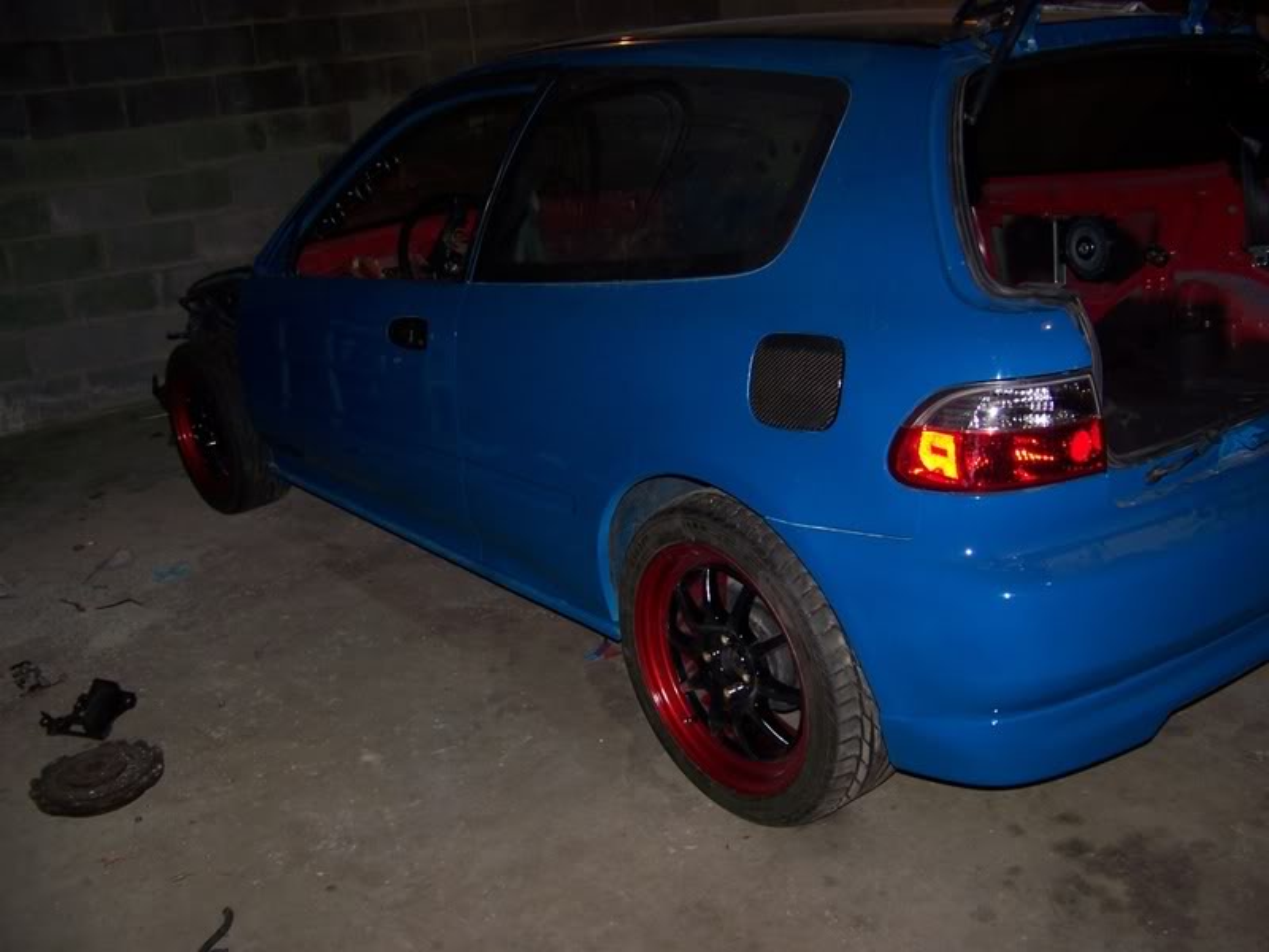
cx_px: 634
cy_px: 476
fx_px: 1320
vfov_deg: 39.7
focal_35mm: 36
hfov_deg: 51.4
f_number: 2.8
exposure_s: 1/30
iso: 64
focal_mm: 5.85
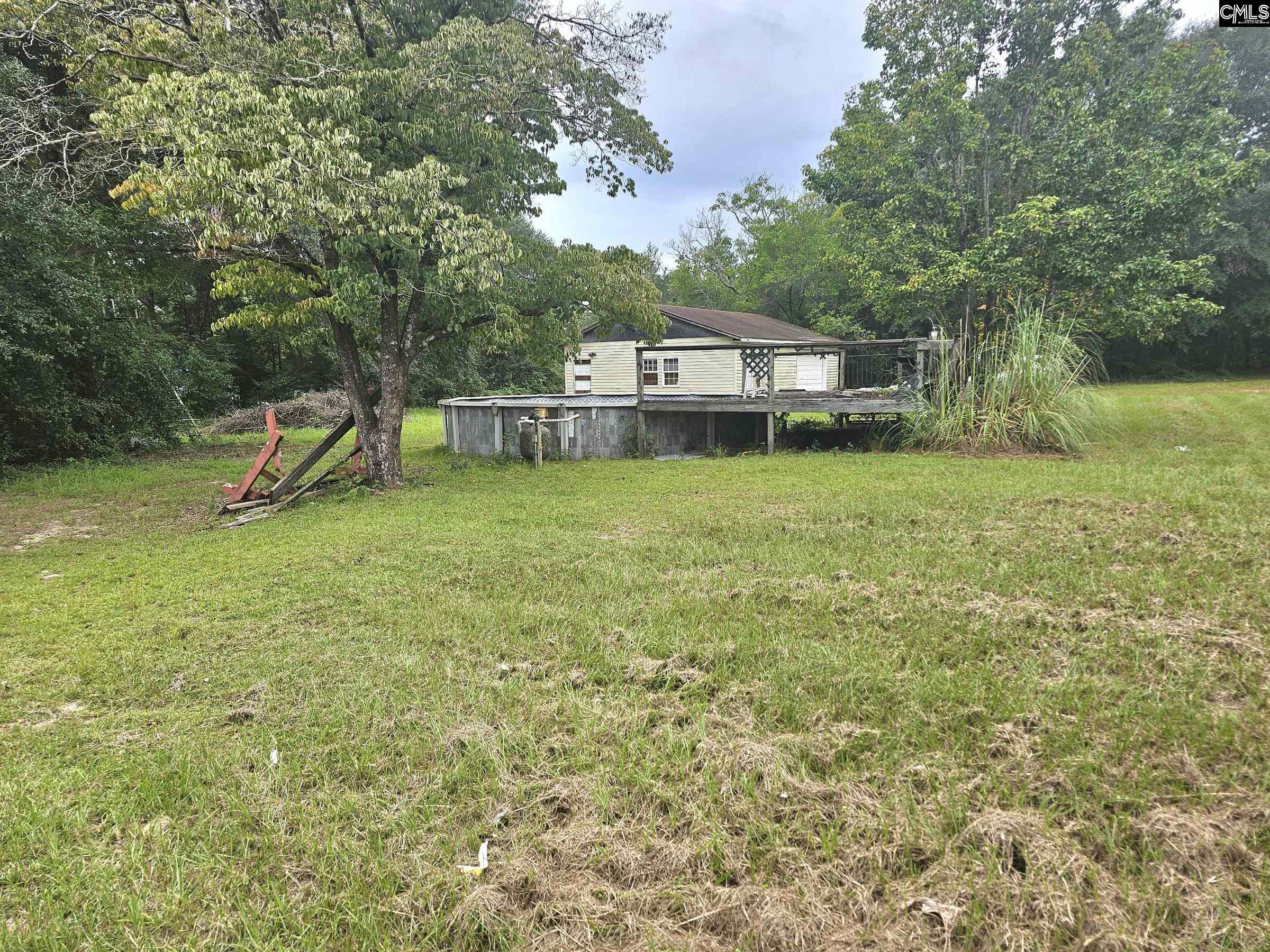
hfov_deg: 73.9
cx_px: 635
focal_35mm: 23
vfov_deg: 58.9
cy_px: 476
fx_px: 844
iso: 10
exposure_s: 1/133
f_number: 1.7
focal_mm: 6.3
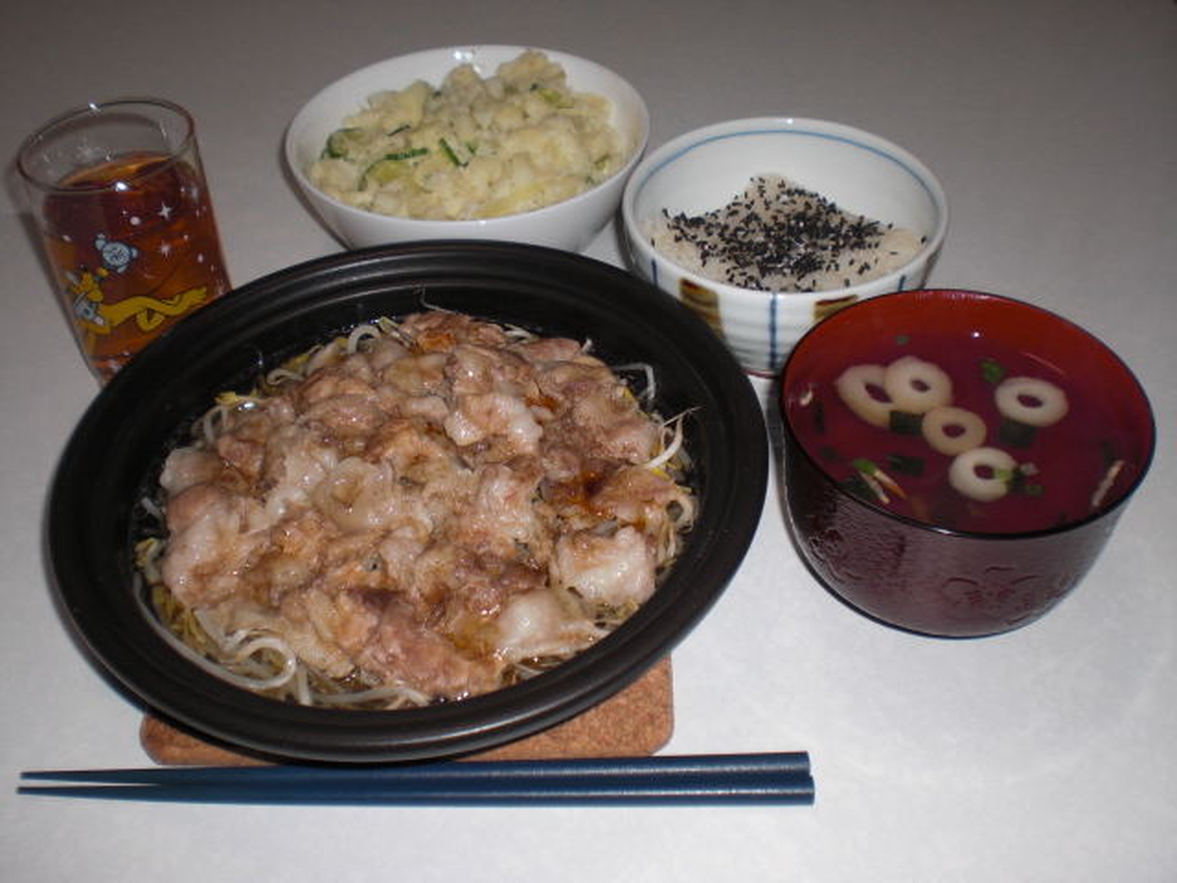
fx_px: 1292
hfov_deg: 49.0
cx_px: 588
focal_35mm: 38
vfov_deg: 37.7
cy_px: 442
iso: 64
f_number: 3.1
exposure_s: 1/60
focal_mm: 6.3
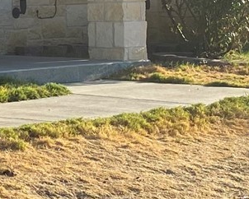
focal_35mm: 172
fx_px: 1268
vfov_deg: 9.0
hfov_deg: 10.6
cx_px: -190
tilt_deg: -0.4
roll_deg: +2.2
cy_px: 20
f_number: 1.8
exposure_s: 1/1330
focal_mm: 4.25
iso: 32
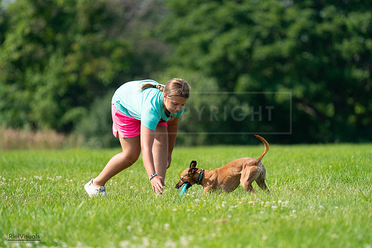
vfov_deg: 3.5
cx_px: 186
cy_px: 124
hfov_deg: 5.3
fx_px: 4041
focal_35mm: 391
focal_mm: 391
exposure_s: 1/4000
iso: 1250
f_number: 6.3
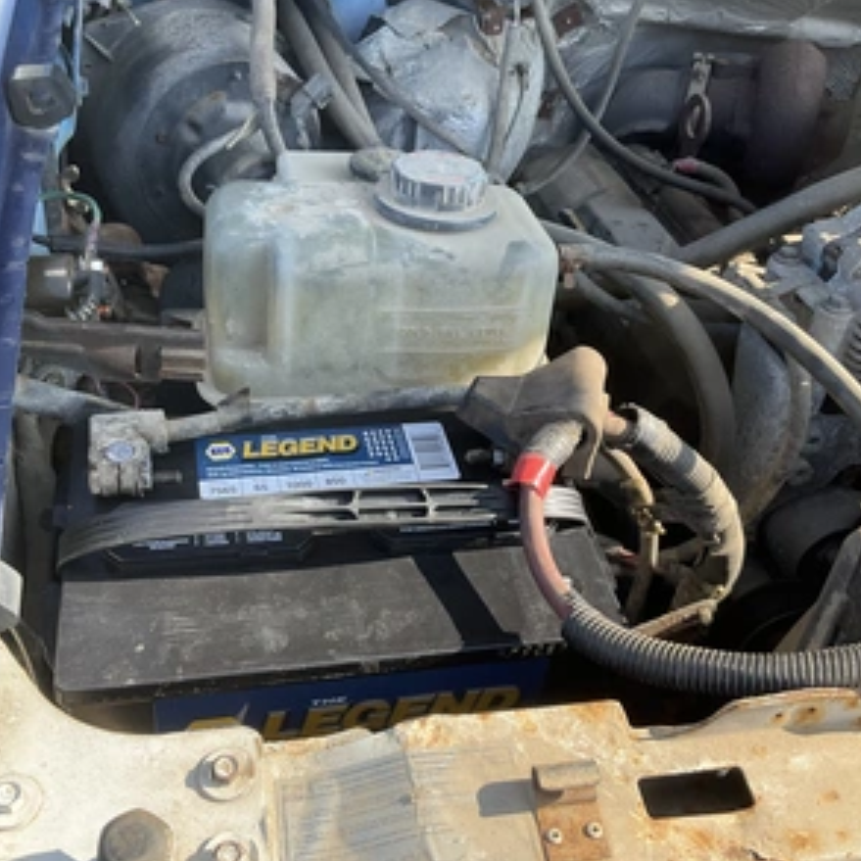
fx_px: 985
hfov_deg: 47.2
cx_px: 438
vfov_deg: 47.2
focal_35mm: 35
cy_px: 435
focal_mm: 3
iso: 25
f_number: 1.8
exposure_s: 1/309
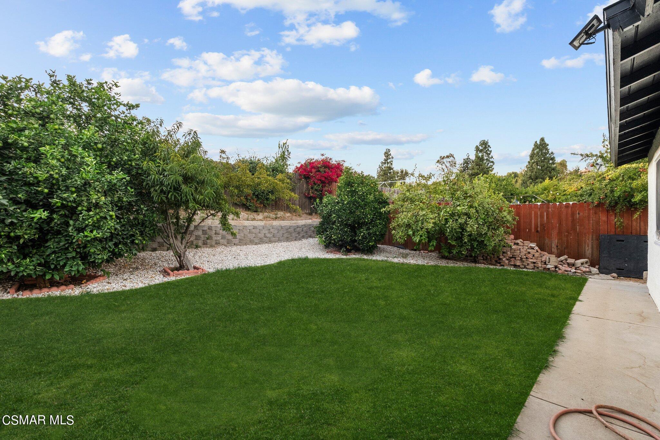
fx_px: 293
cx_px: 330
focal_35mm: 16
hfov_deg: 96.7
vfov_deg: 73.8
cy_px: 220
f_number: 7.1
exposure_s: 1/6
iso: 2000
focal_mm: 16
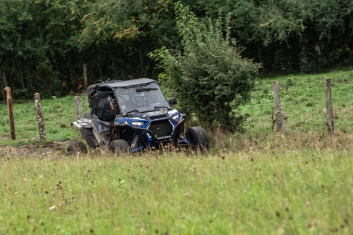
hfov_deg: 8.6
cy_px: 134
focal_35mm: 240
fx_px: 2354
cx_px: 149
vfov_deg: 5.7
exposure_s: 1/200
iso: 100
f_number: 5
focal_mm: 200
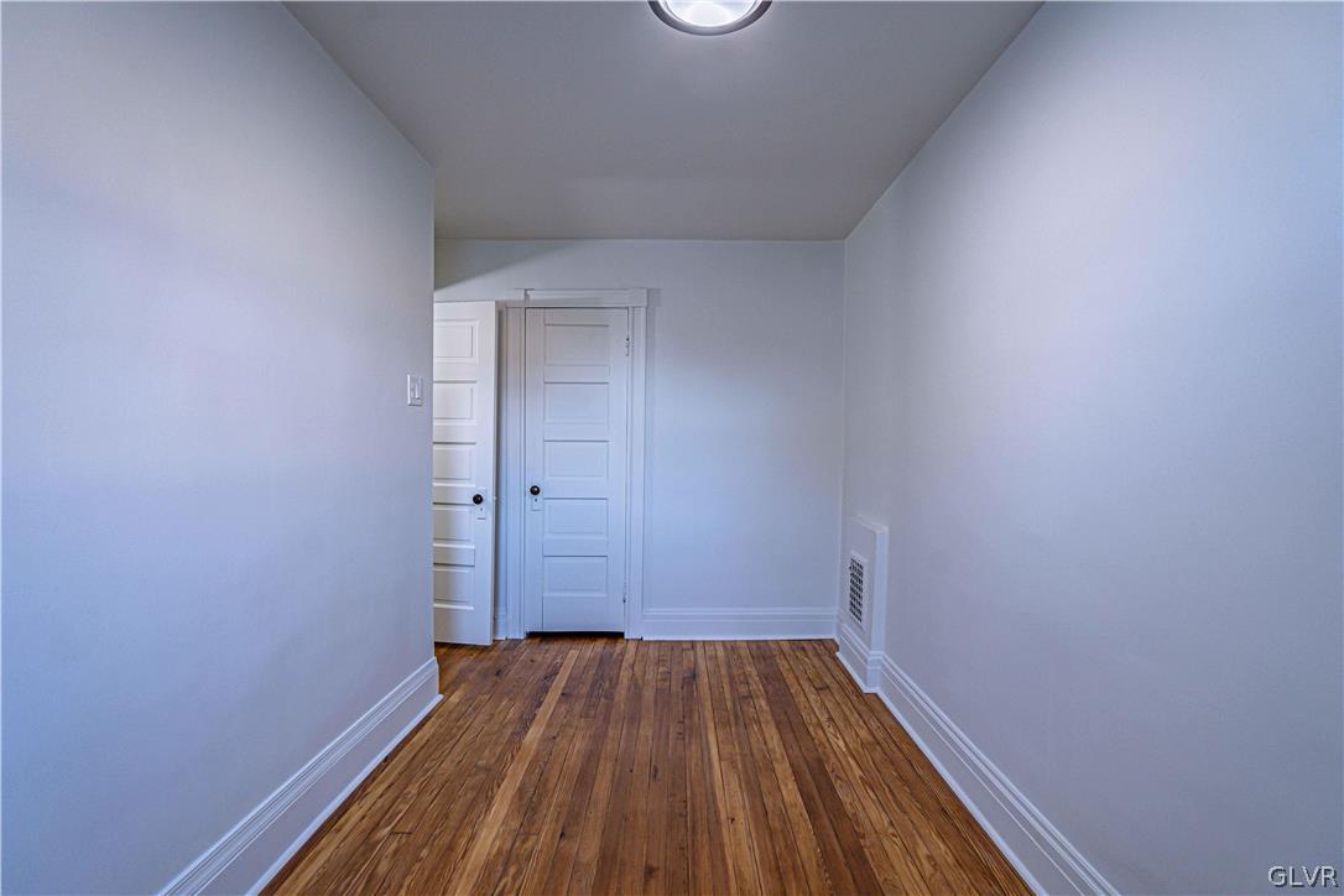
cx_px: 672
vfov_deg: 73.7
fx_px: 597
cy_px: 448
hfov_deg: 96.7
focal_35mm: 16
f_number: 5
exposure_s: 1/250
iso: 640
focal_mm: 16
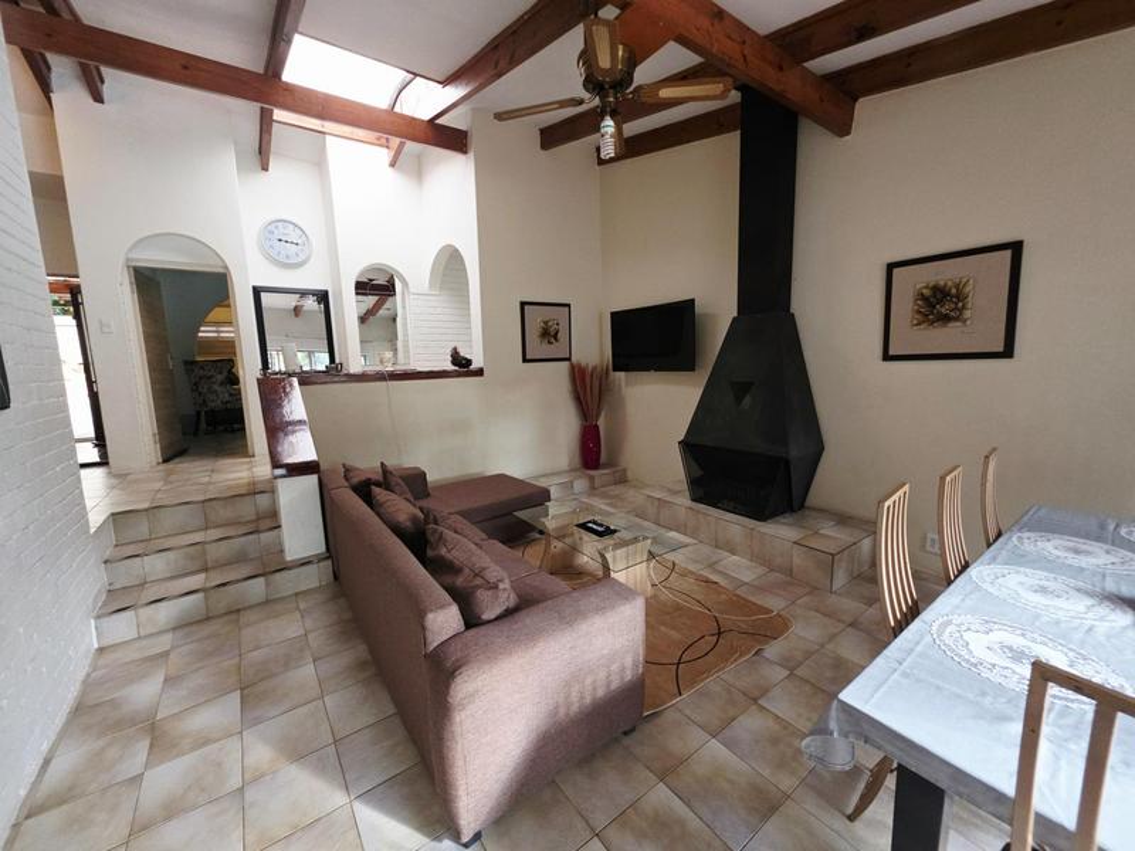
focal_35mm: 13
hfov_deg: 106.2
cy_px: 426
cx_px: 568
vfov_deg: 89.9
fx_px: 426
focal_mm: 2.2
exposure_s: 1/50
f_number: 1.9
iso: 100
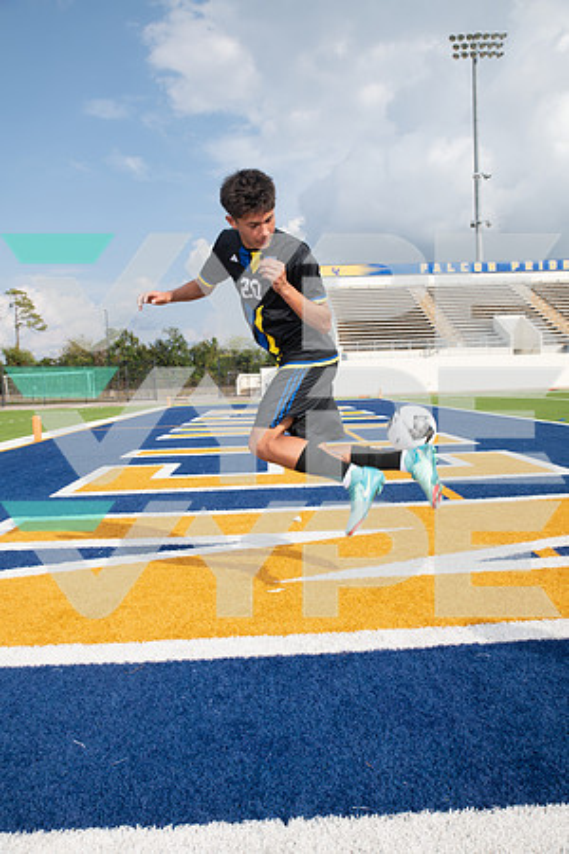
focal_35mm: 30
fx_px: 711
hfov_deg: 43.6
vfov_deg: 61.9
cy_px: 427
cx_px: 284
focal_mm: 30
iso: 100
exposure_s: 1/400
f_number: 7.1
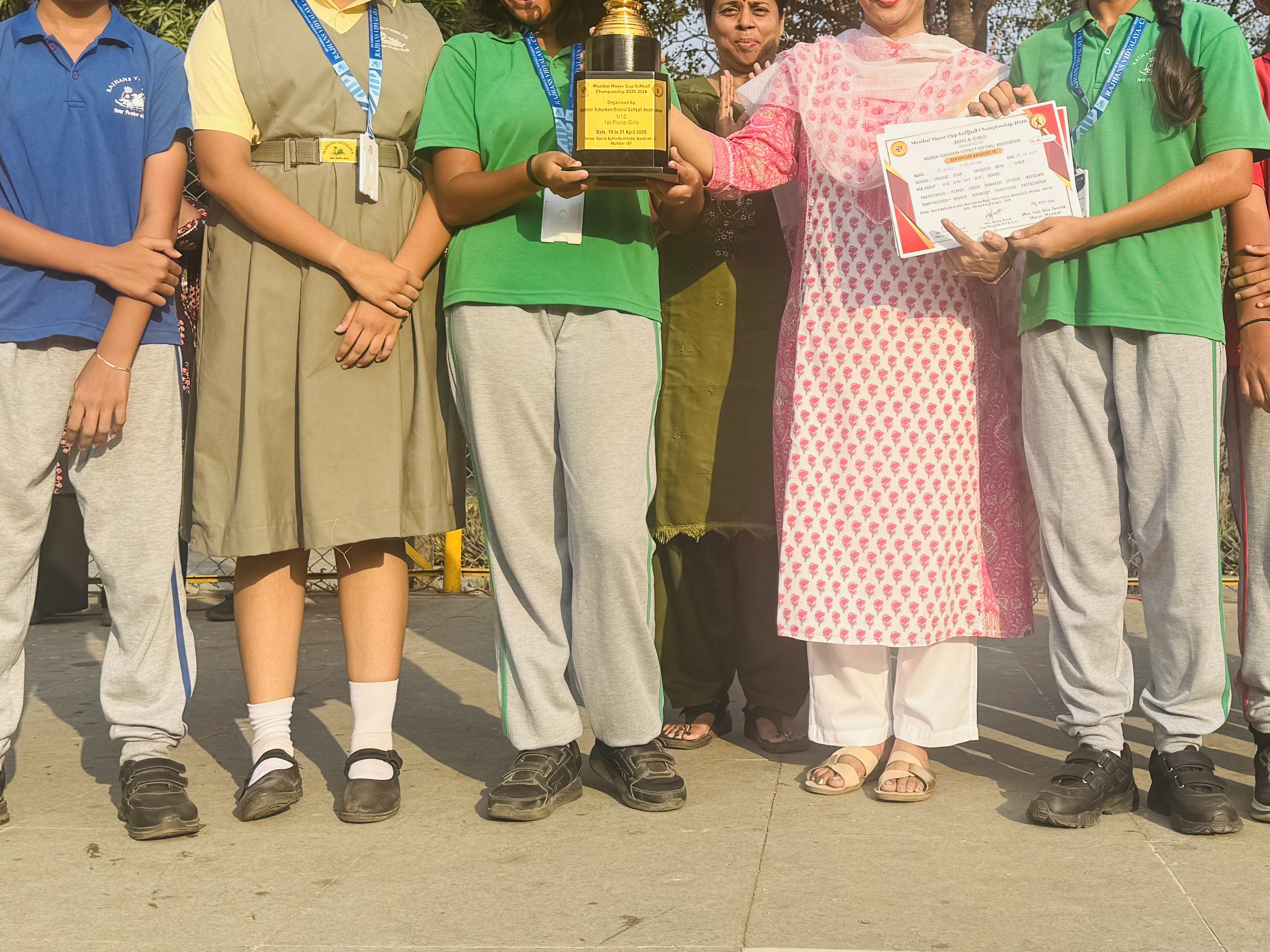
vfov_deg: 30.0
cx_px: 829
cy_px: 294
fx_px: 1761
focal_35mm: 48
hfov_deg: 39.3
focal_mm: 6.76
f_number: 1.78
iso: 80
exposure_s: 1/1869
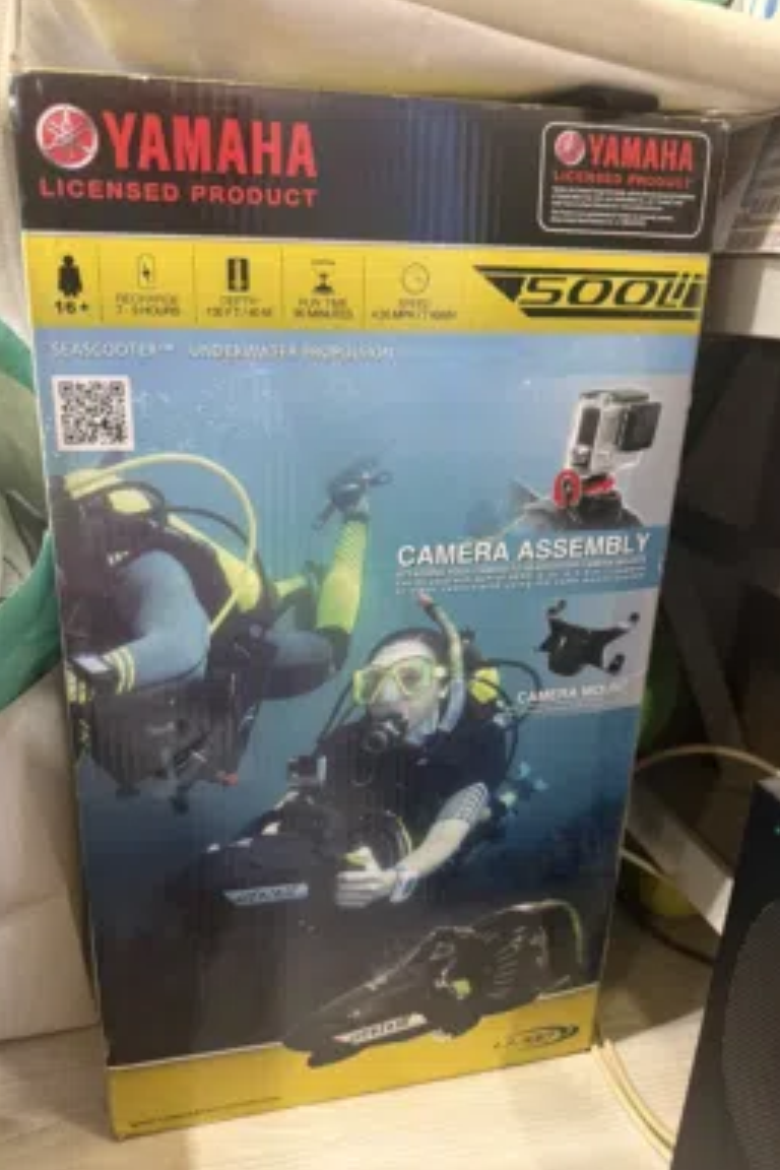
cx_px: 353
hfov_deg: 49.5
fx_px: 845
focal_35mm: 26
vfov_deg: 69.4
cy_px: 597
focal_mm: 6.76
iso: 640
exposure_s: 1/33
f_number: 1.78
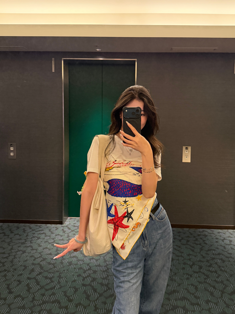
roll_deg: -2.5
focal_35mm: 24
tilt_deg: -4.8
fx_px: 217
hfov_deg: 56.8
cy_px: 157
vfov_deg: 71.6
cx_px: 118
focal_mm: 6.76
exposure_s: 1/50
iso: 800
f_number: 1.78
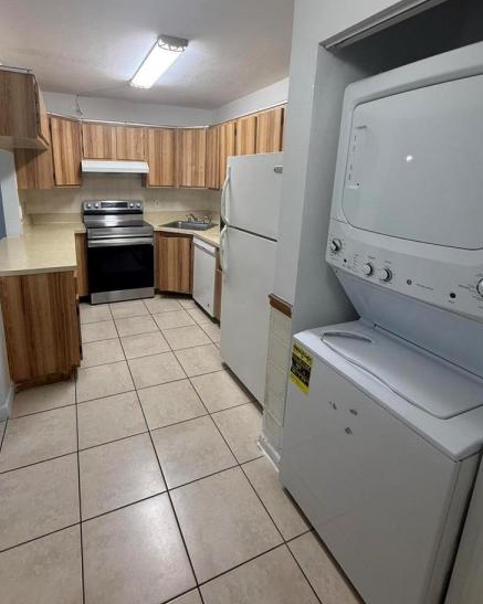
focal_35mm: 18
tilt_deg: -12.1
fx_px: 322
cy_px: 251
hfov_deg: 73.2
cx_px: 201
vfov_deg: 85.6
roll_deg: -2.3
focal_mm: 2.22
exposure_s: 1/120
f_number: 2.2
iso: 160
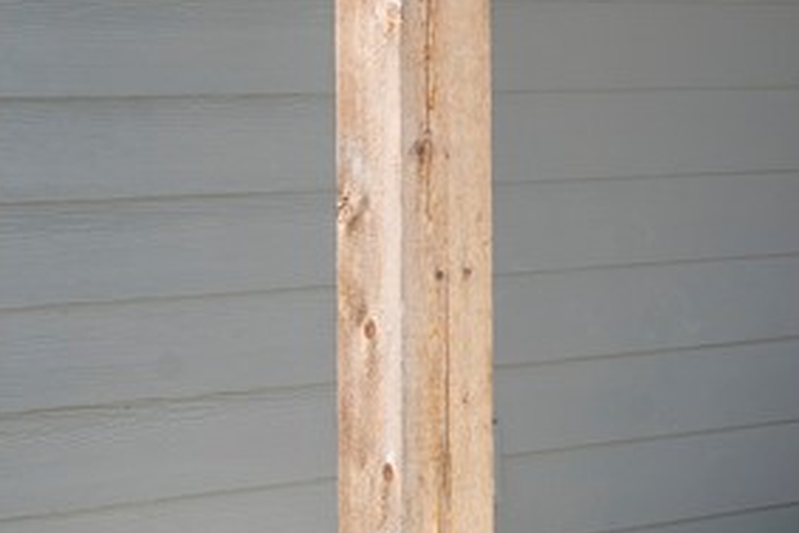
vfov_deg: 11.5
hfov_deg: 17.2
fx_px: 2642
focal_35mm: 119
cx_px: 471
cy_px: 118
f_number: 10
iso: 100
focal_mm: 31
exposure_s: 1/125
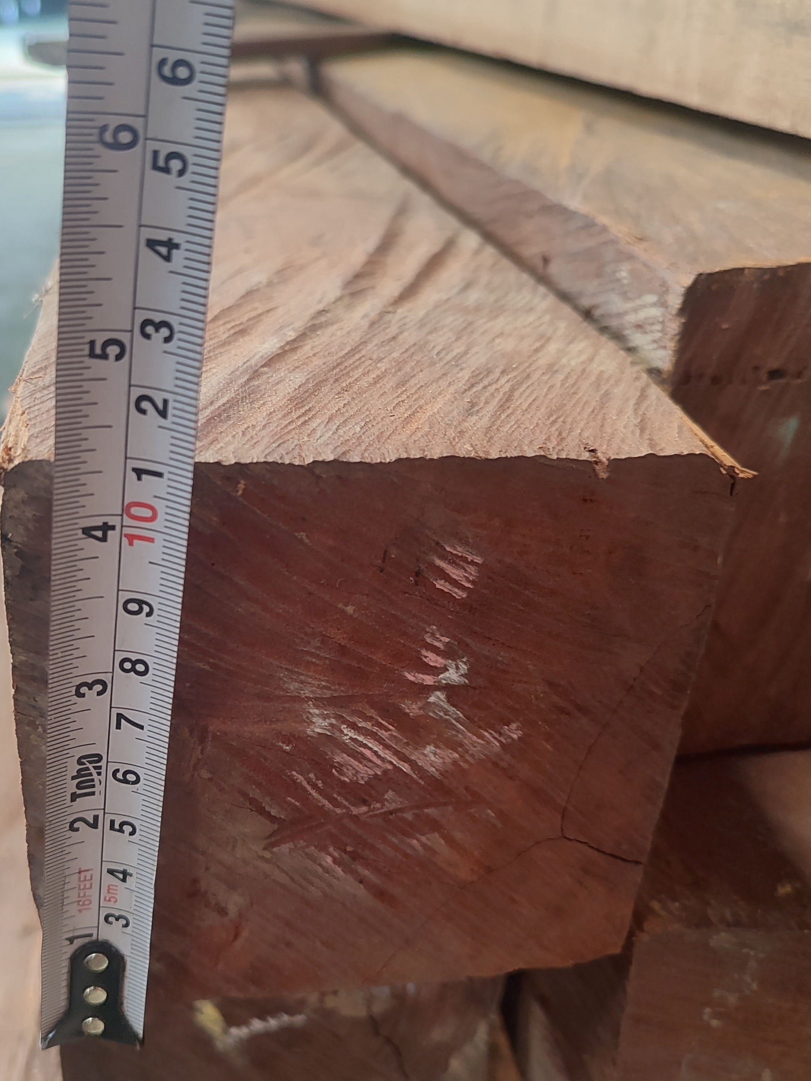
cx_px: 304
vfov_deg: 52.6
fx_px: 1093
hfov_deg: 40.4
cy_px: 560
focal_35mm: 35
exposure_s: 1/50
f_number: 1.89
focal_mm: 5.95
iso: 67
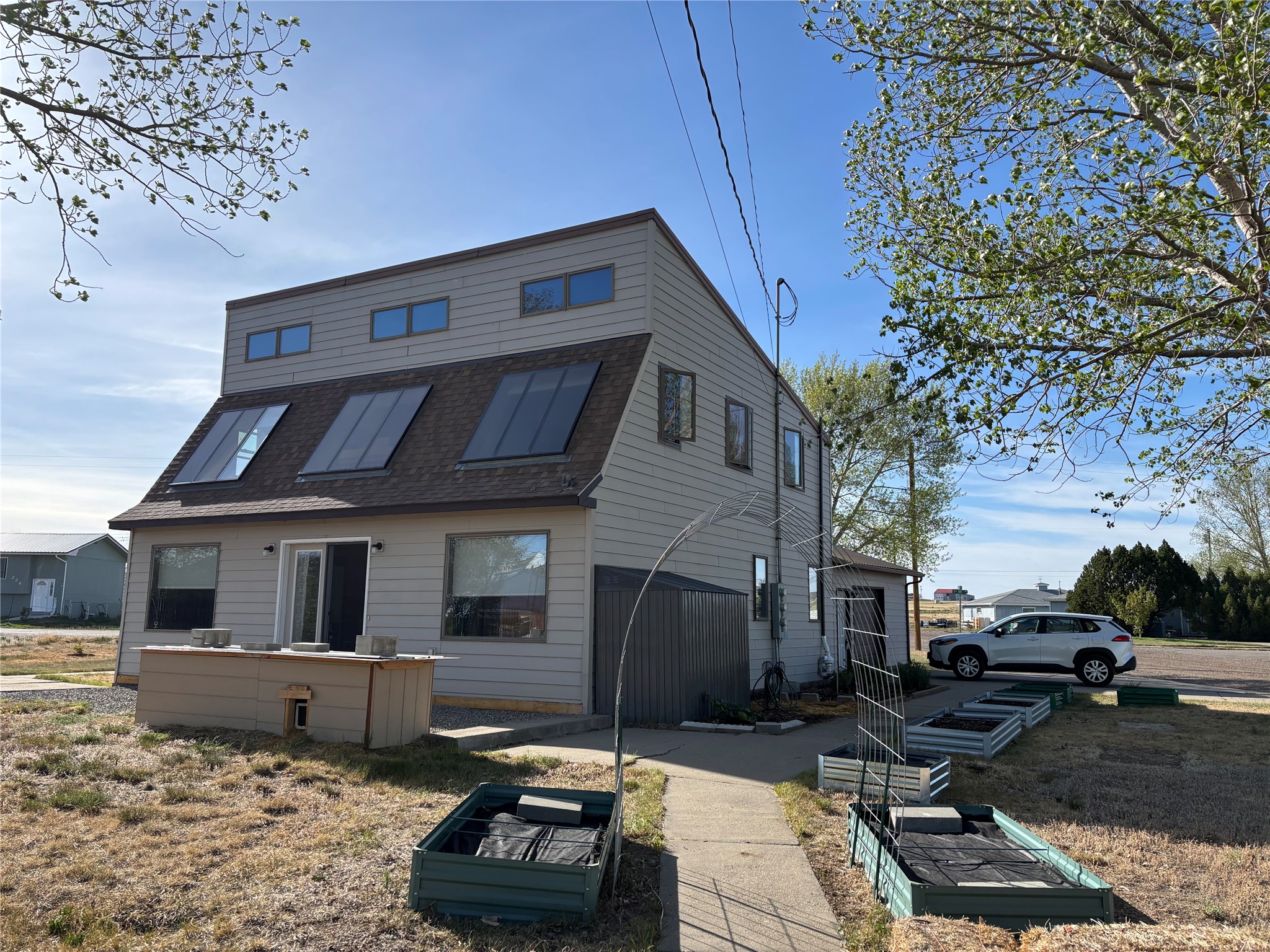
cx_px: 635
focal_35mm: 26
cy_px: 476
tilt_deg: +7.9
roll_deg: -2.3
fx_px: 954
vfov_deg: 53.1
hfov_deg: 67.3
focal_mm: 5.96
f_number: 1.6
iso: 50
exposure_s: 1/2933
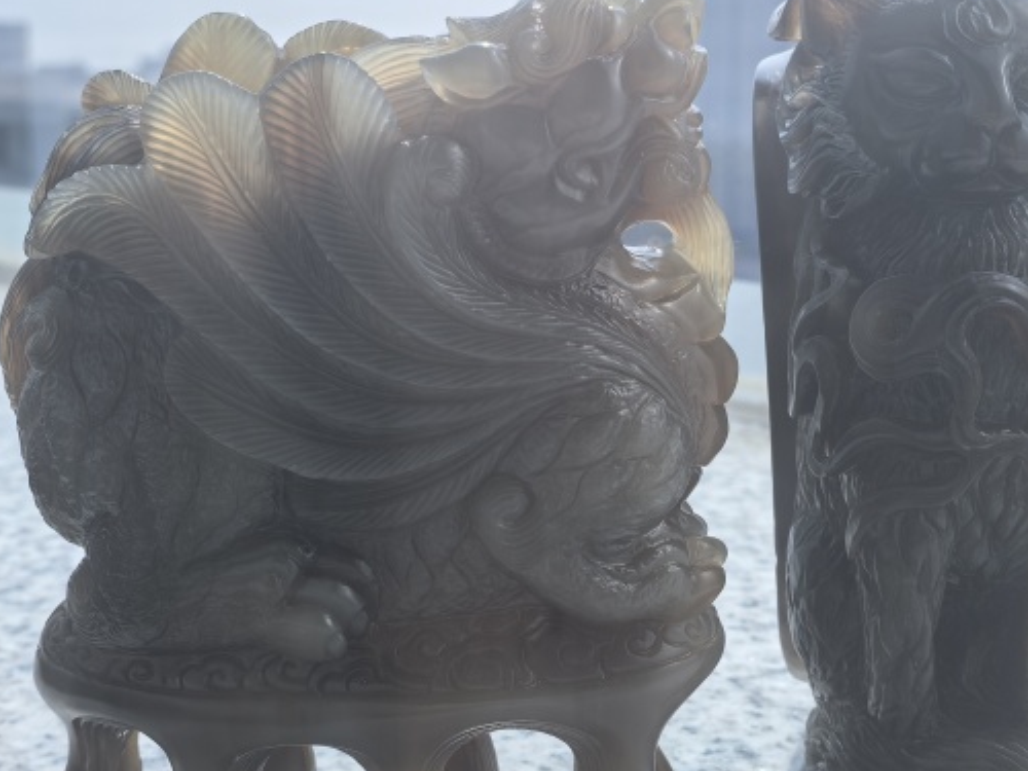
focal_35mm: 56
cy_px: 354
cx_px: 516
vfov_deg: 26.1
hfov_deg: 34.3
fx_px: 1663
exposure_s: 1/597
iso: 50
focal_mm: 6.35
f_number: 4
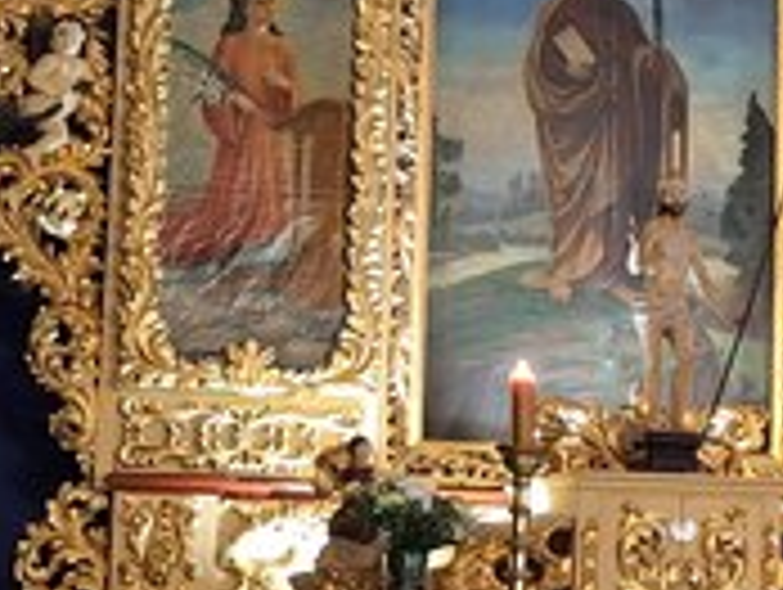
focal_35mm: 132
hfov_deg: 13.5
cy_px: 248
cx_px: 1364
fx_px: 2990
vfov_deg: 11.3
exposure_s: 1/25
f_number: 1.8
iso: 320
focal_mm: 5.54
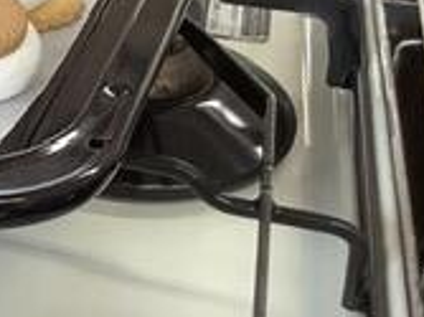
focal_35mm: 119
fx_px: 1457
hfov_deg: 15.2
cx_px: -234
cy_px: -129
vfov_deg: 12.0
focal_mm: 3.3
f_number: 2.4
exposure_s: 1/60
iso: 64
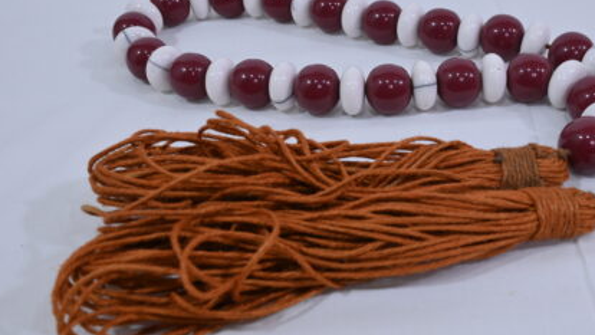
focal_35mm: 48
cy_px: 163
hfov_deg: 42.6
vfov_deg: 25.1
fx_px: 754
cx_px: 385
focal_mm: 31.5
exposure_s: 1/125
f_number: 8
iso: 640
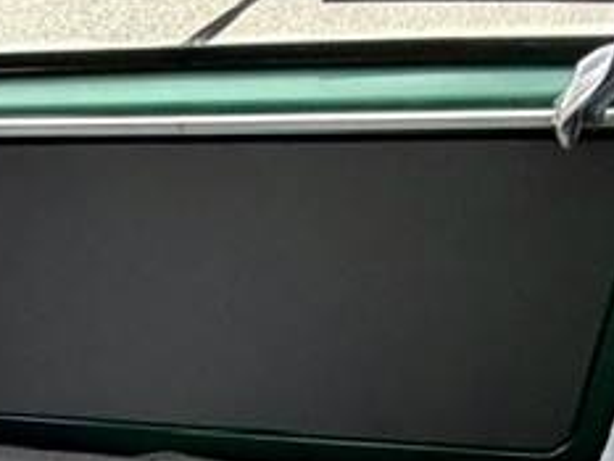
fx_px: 1366
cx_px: -166
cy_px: 1104
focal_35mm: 77
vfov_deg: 13.7
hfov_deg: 22.8
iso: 320
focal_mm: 2.22
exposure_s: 1/64
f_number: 2.2
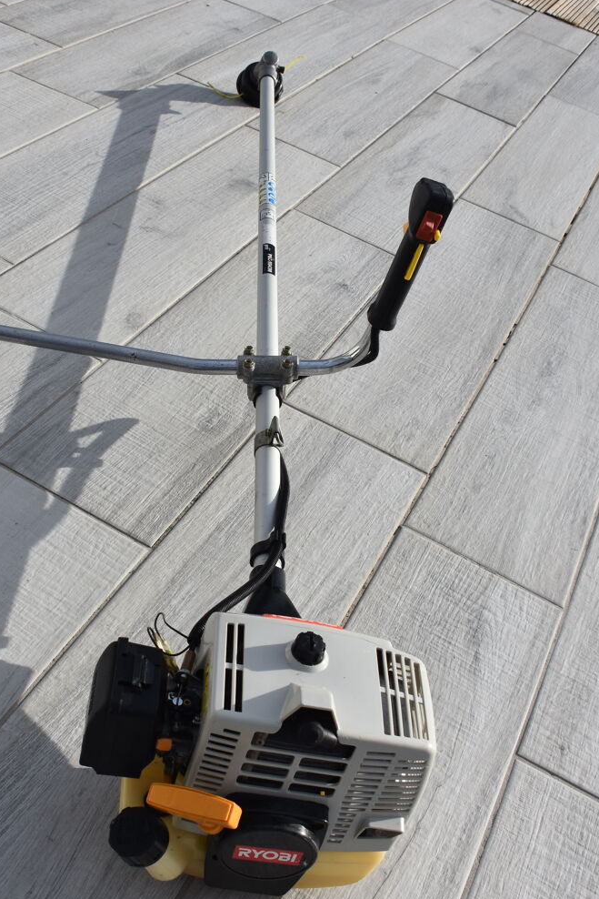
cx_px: 202
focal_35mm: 41
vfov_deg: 47.4
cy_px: 471
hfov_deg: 32.4
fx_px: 1023
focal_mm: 18
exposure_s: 1/500
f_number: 8
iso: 180
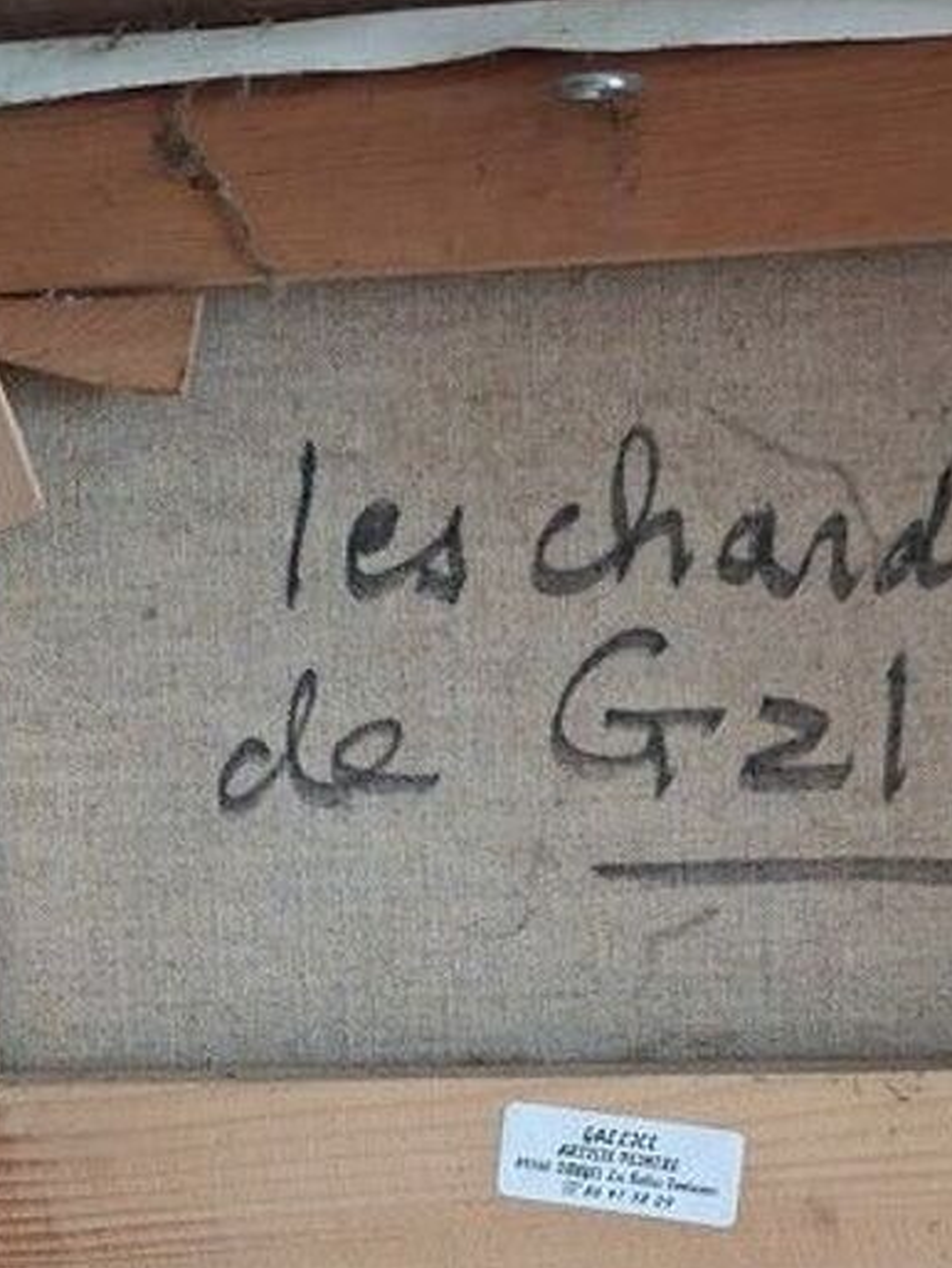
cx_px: 651
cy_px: 907
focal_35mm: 70
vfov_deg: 27.5
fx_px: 2565
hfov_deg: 20.9
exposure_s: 1/50
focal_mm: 4
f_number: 1.8
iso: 500
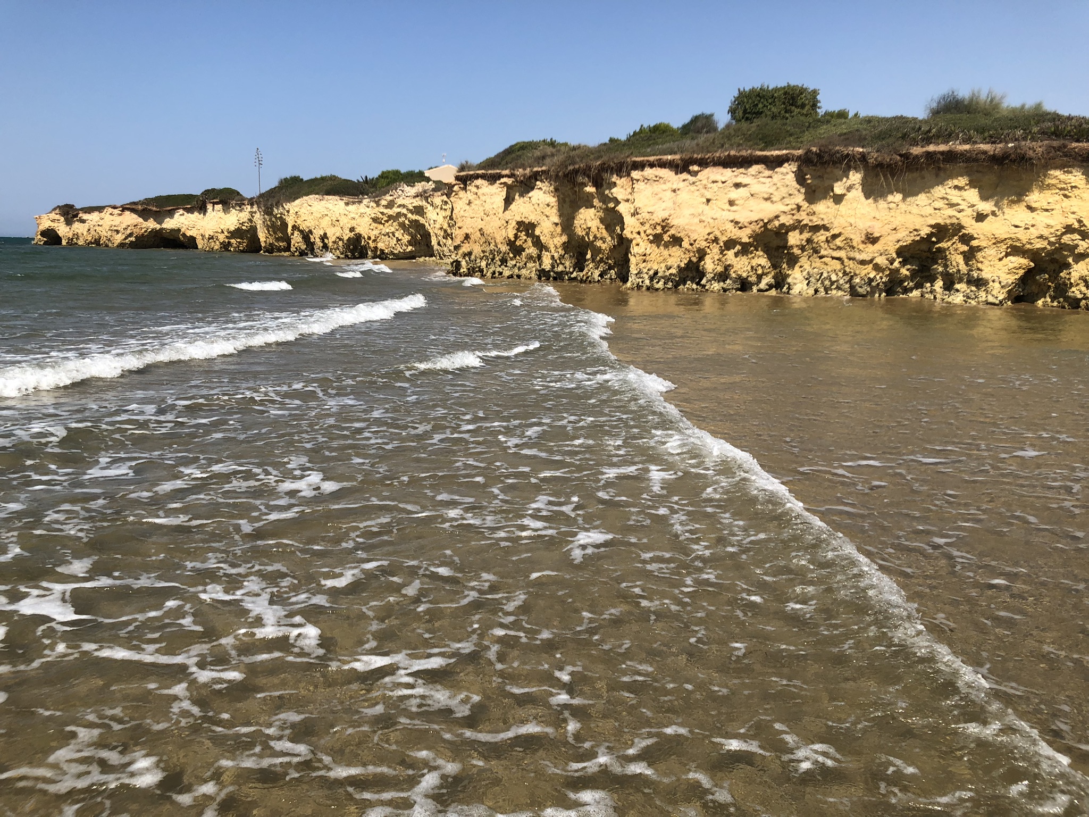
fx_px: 881
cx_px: 544
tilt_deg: -10.6
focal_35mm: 28
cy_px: 408
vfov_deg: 49.7
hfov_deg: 63.4
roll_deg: +0.1
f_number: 1.8
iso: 20
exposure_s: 1/2703
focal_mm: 3.99
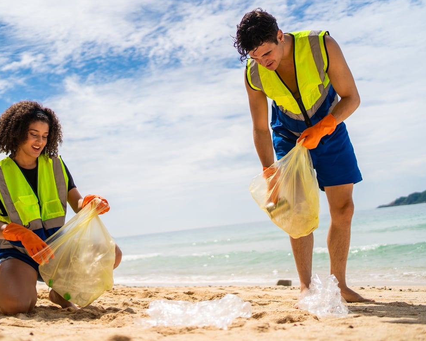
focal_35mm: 40
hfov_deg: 45.6
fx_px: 504
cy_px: 170
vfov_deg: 37.3
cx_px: 176
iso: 125
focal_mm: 35
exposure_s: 1/6400
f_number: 2
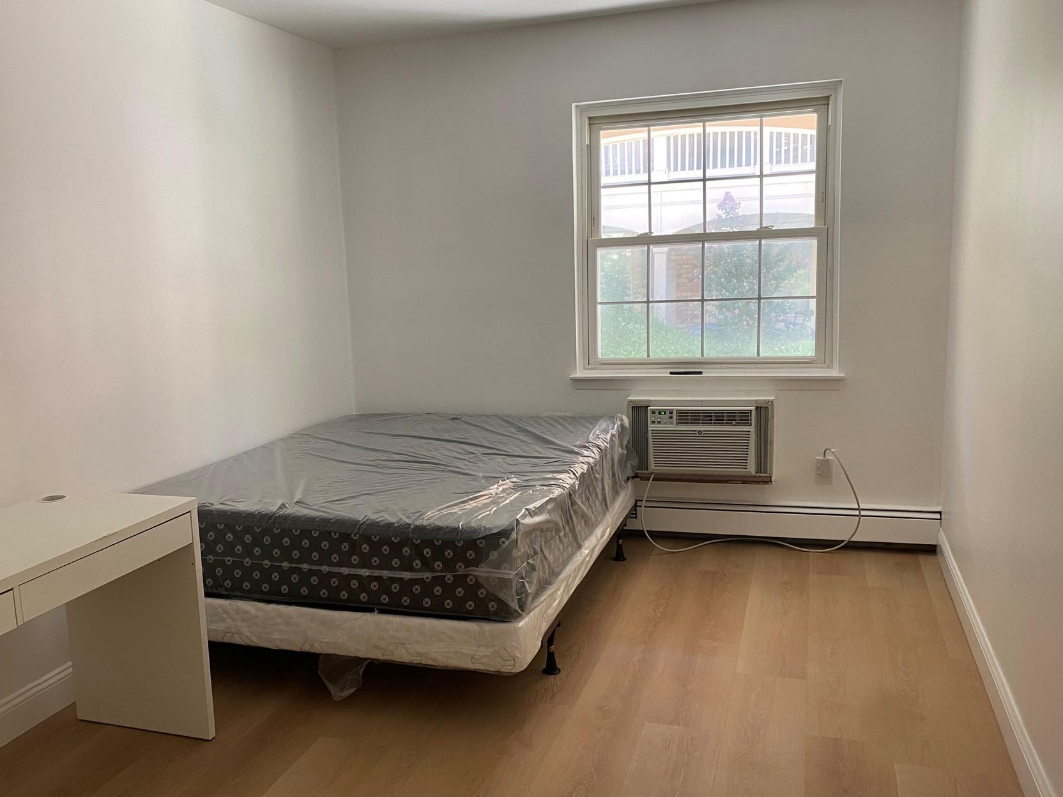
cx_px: 466
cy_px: 450
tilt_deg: -9.6
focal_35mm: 32
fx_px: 983
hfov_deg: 56.6
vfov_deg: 44.1
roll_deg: +1.9
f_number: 1.8
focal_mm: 4.25
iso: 100
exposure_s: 1/60
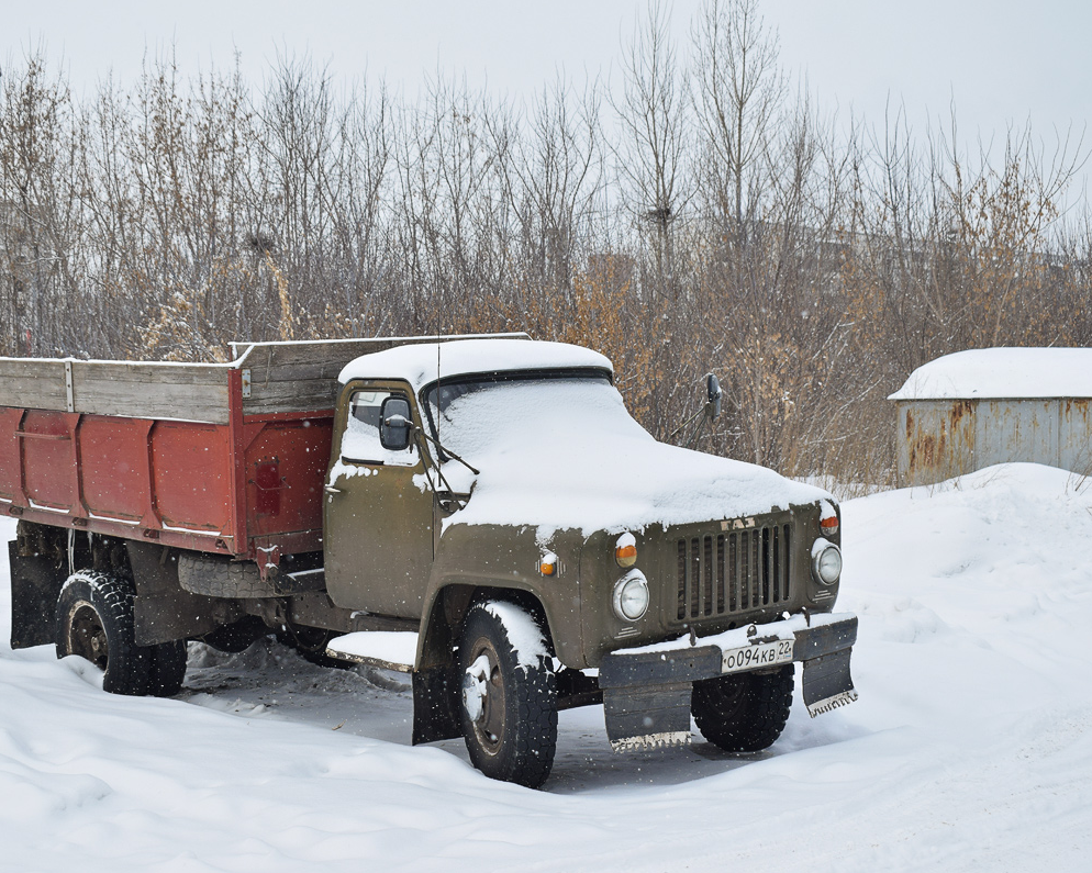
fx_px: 1648
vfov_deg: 29.7
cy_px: 437
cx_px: 464
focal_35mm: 51
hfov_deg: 36.6
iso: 200
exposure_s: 1/400
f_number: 6.3
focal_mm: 30
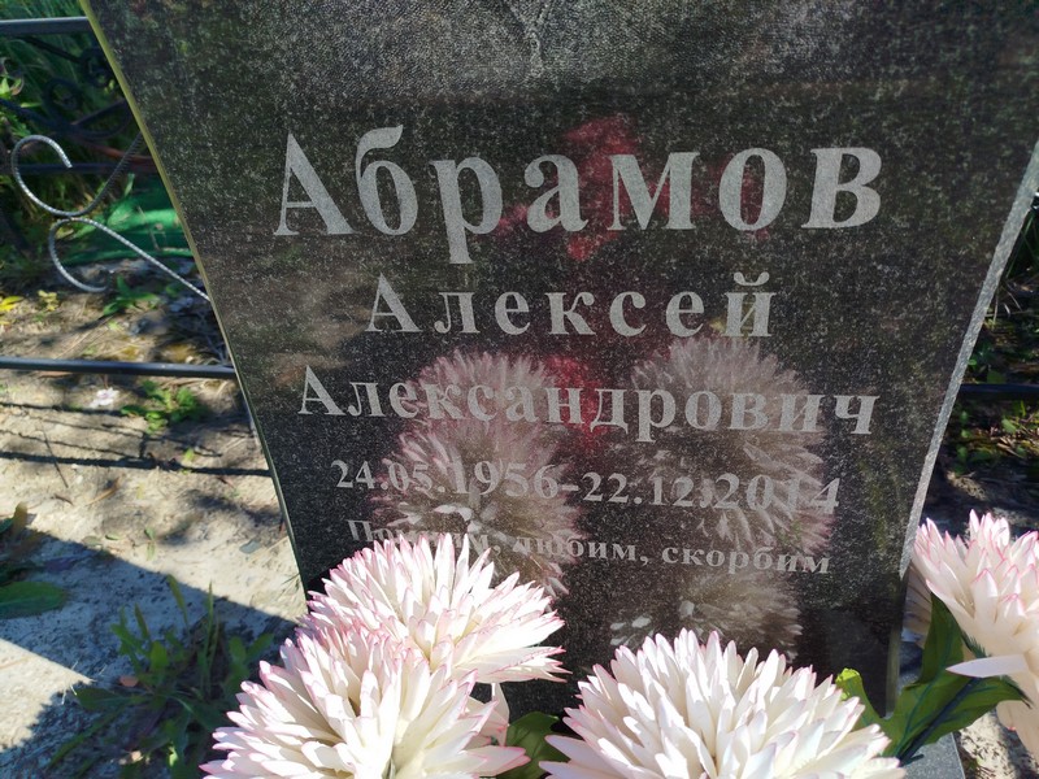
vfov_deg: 56.8
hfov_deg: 71.6
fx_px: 720
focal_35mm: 24
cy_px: 390
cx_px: 520
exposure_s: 1/839
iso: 50
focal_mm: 5.31
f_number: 1.7
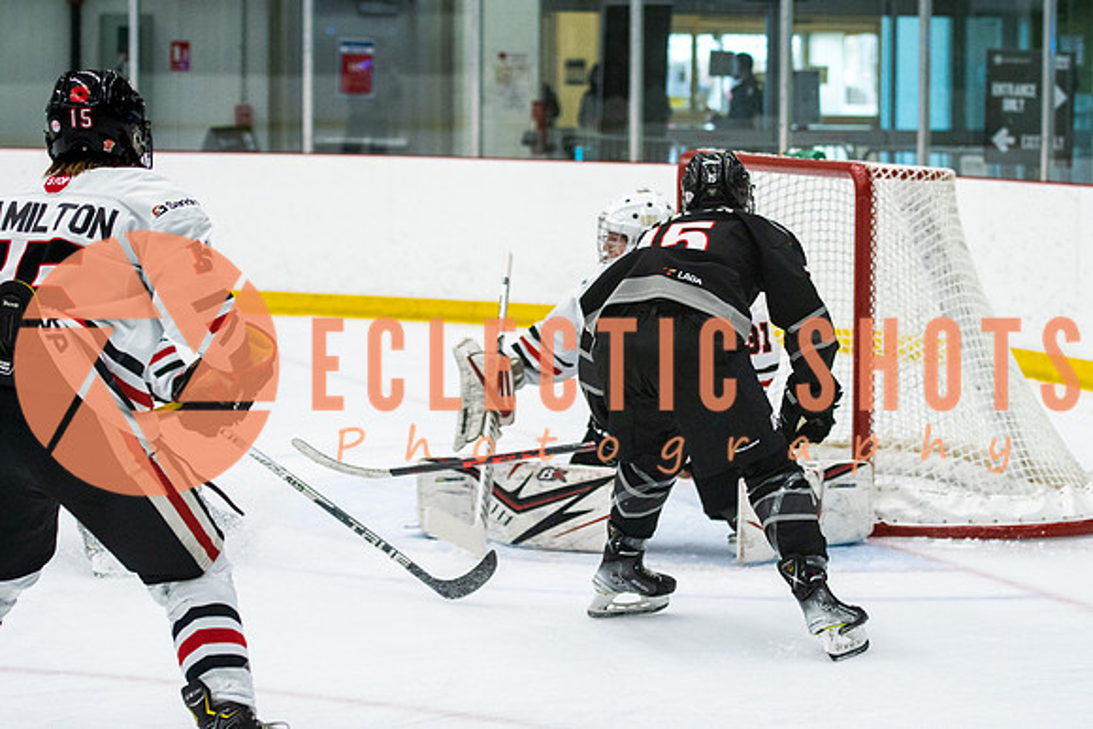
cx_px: 623
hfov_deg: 17.1
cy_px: 313
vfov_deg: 11.5
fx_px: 3636
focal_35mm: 120
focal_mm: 70
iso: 1800
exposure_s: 1/640
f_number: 2.8
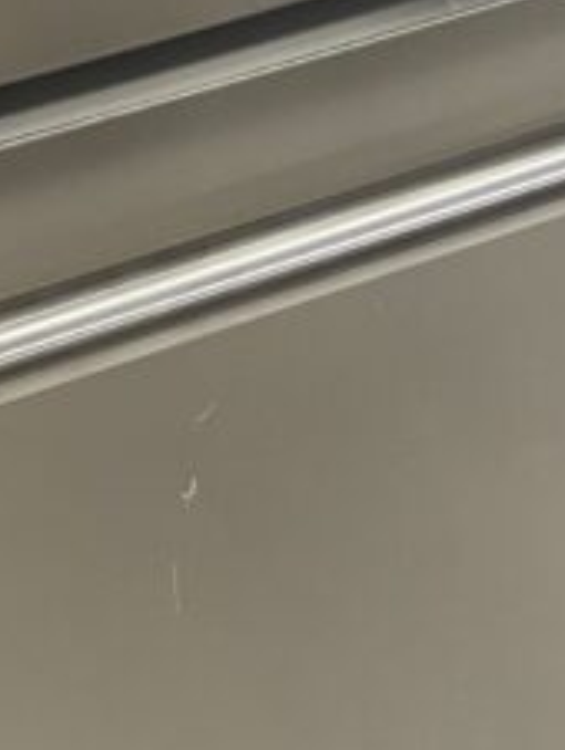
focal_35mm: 92
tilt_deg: -44.7
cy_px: 302
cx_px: 269
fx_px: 1998
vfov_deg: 21.3
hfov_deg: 16.1
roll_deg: -1.1
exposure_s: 1/66
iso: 100
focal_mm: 4.25
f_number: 1.8
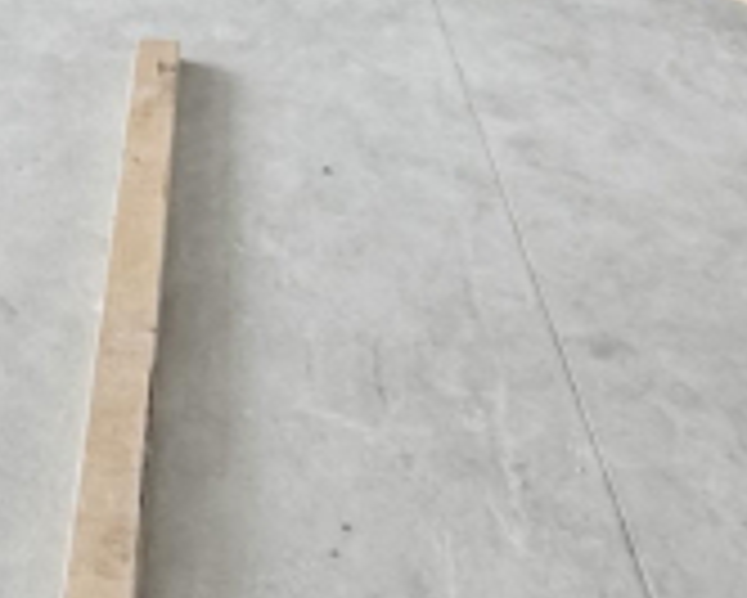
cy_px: -504
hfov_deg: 32.8
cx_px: 115
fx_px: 1217
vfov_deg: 19.7
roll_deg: +0.0
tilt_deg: -6.9
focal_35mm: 55
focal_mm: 2.2
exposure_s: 1/60
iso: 400
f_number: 2.2
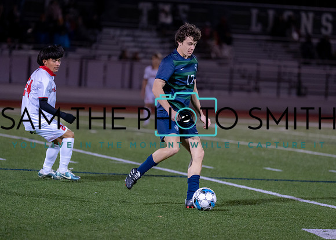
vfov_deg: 6.5
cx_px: 171
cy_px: 127
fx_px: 2109
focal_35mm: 221
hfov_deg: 9.1
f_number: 2.8
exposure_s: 1/1000
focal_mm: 185
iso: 2500
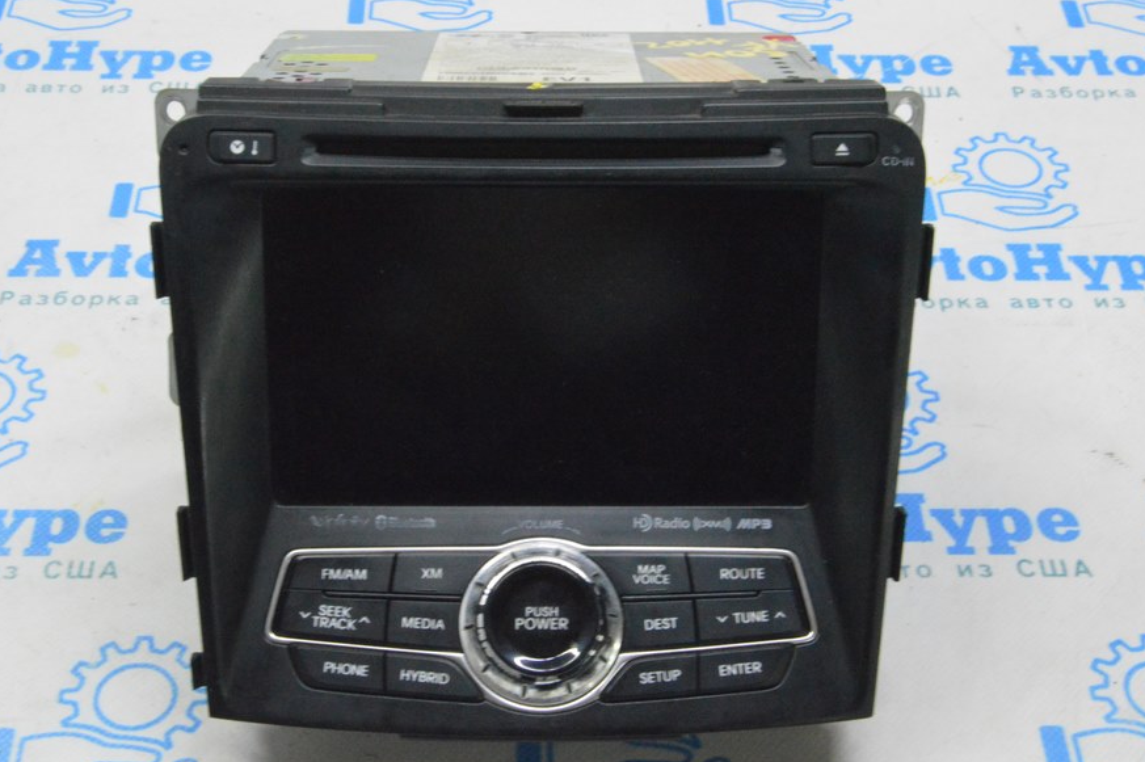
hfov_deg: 32.6
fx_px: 1958
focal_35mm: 62
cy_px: 382
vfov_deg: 22.0
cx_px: 521
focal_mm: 35
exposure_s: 1/15
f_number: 20
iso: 6400
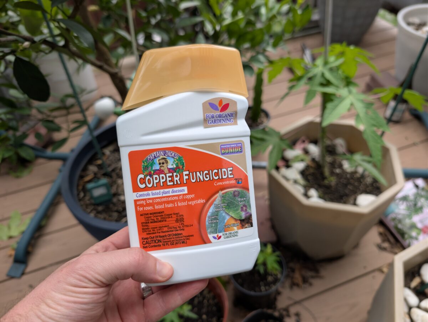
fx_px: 297
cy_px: 161
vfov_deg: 57.0
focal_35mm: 24
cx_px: 214
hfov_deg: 71.5
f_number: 1.68
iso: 172
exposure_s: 1/1597
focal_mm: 6.9
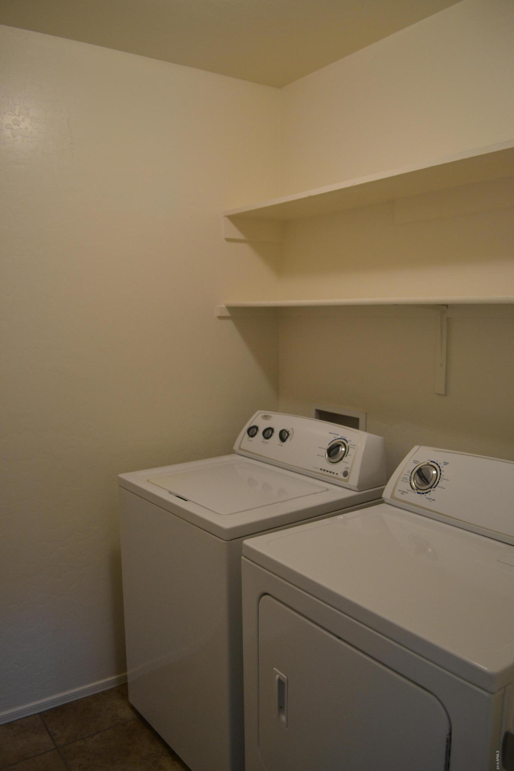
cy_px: 386
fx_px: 578
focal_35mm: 27
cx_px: 257
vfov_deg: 67.4
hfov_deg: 47.9
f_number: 3.5
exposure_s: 1/60
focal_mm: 18
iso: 560
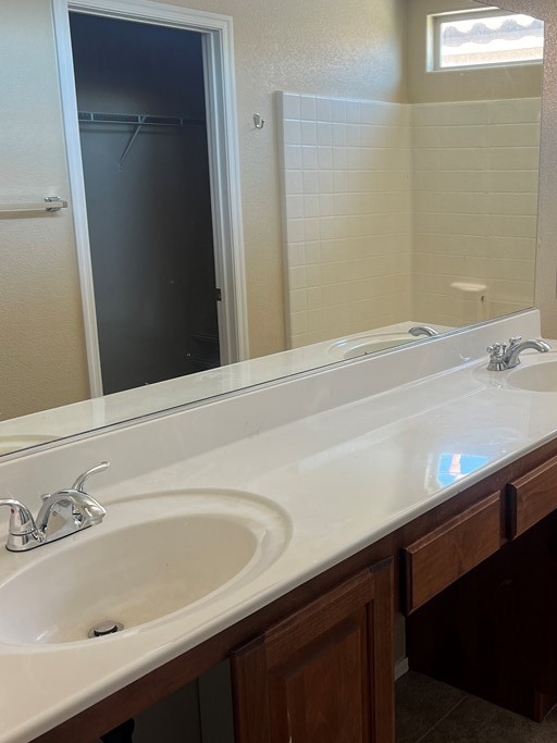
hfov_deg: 36.2
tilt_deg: -13.1
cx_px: 400
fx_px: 837
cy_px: 372
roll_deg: +1.3
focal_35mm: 39
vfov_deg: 47.9
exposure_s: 1/120
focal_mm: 5.7
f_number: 1.5
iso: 80
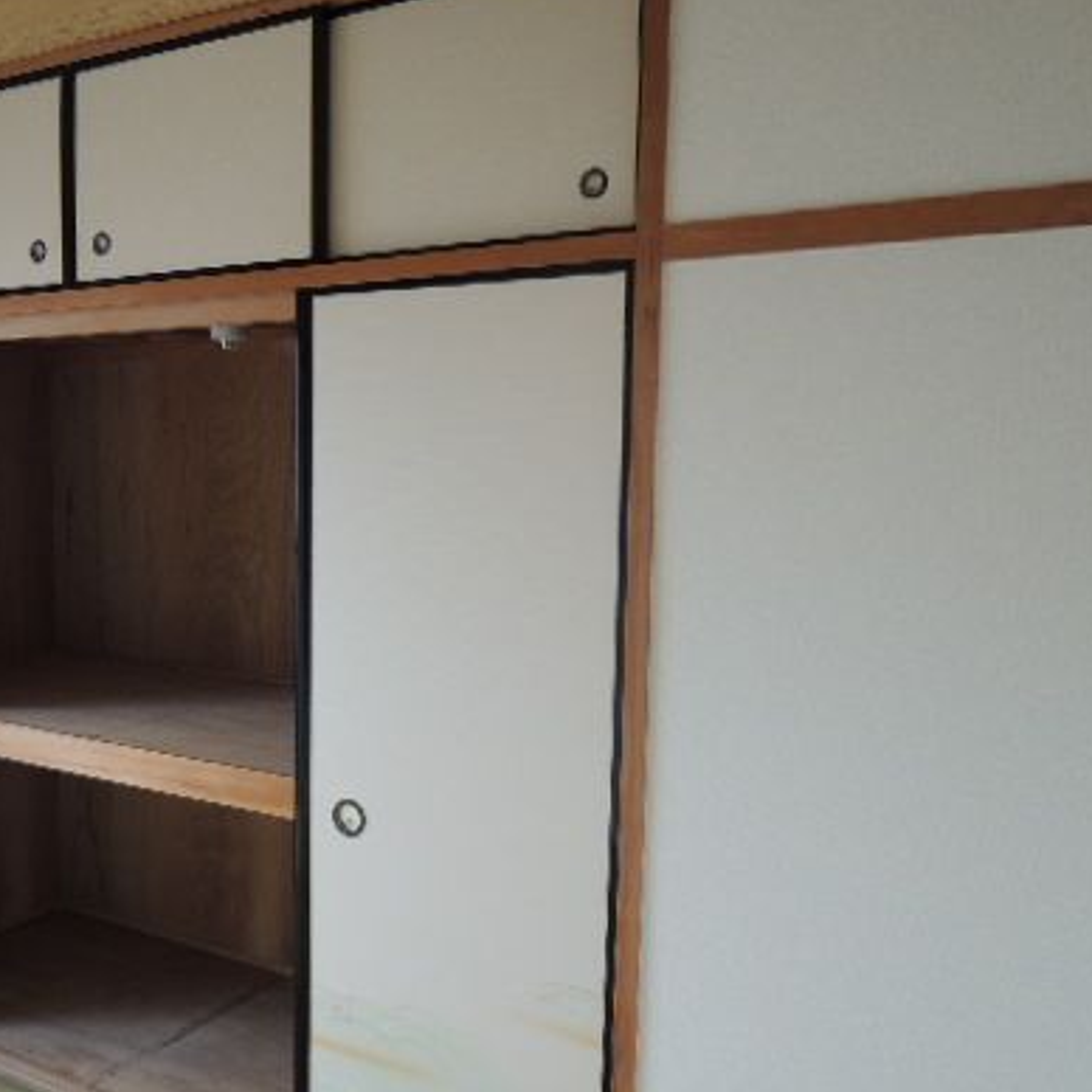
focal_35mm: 35
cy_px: 599
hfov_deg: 45.3
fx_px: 1249
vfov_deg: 47.2
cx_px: 253
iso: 100
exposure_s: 1/80
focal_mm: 4.3
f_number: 2.2
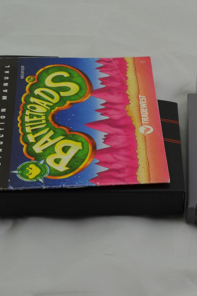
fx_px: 788
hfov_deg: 14.1
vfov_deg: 21.2
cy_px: 145
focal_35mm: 96
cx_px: 186
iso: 100
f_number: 20
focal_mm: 40
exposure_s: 1/2.5
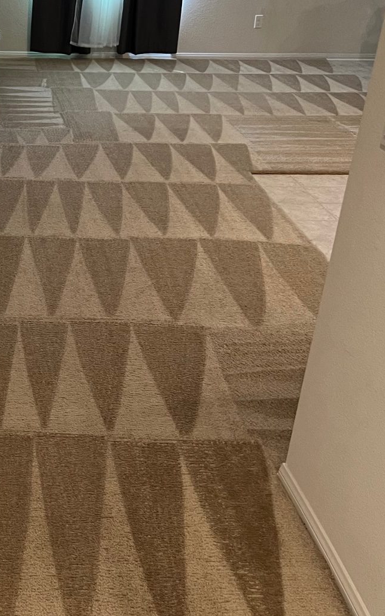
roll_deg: -2.5
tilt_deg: -30.1
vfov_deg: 37.2
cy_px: 401
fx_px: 907
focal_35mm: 54
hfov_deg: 22.9
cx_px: -13
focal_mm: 5.7
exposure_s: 1/60
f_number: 1.5
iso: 160
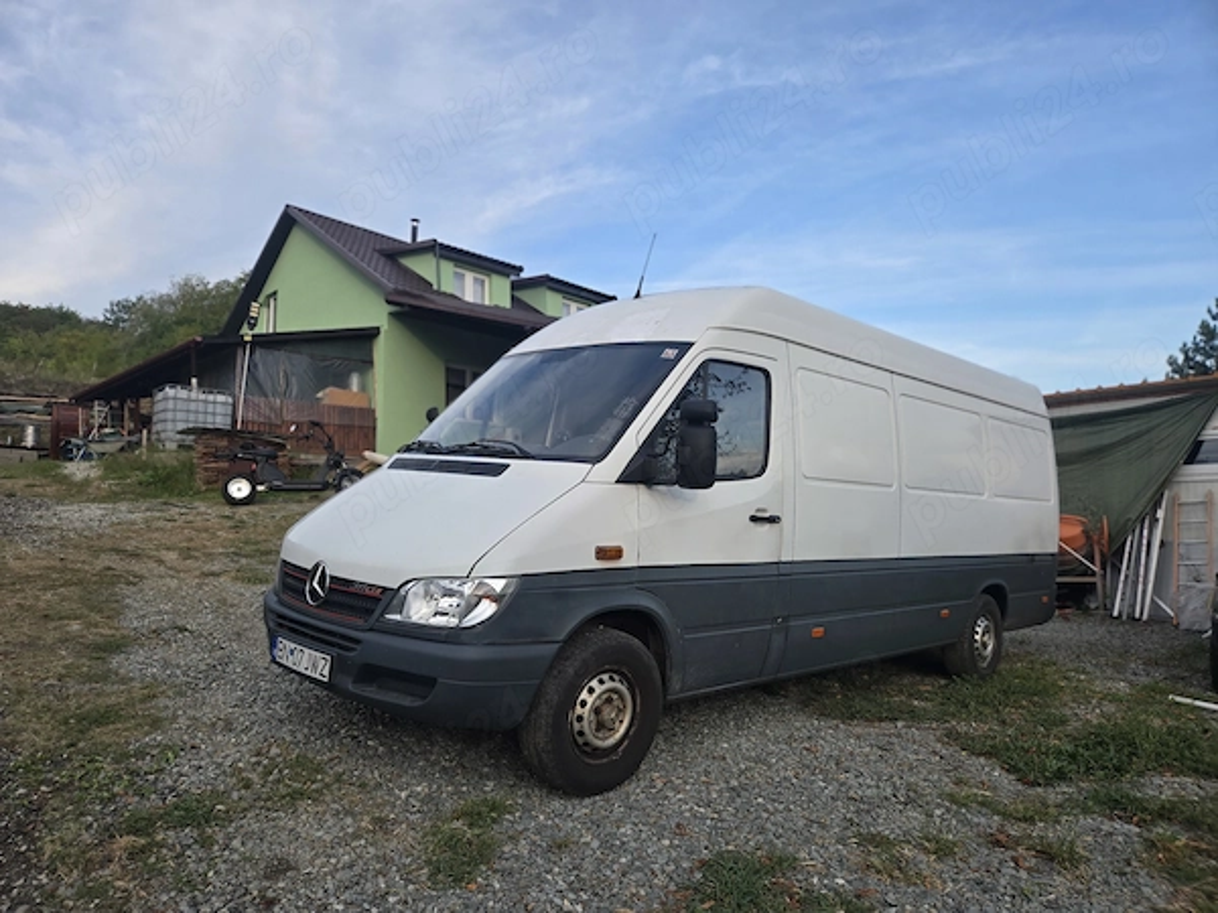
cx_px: 609
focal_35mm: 23
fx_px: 809
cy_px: 456
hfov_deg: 73.9
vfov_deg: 58.9
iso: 80
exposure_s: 1/1090
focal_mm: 5.4
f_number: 1.8
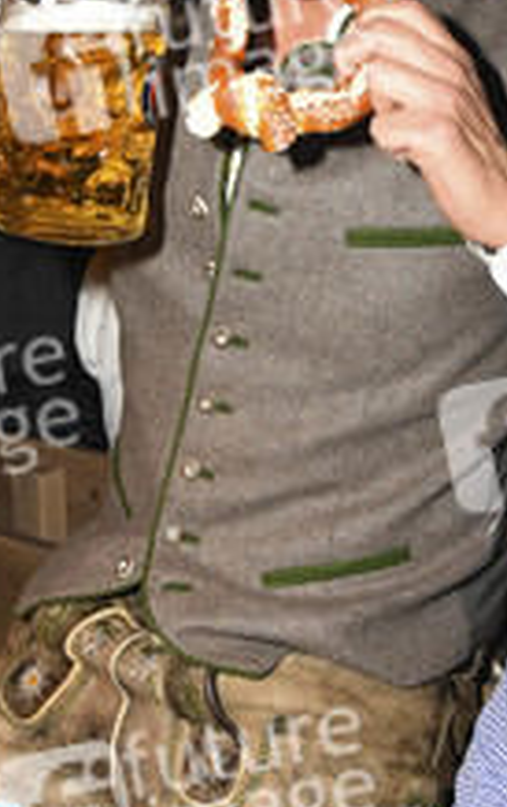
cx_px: 292
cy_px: 241
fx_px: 1540
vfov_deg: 29.1
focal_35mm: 70
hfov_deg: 18.7
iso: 1600
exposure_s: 1/125
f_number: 6.3
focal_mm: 25
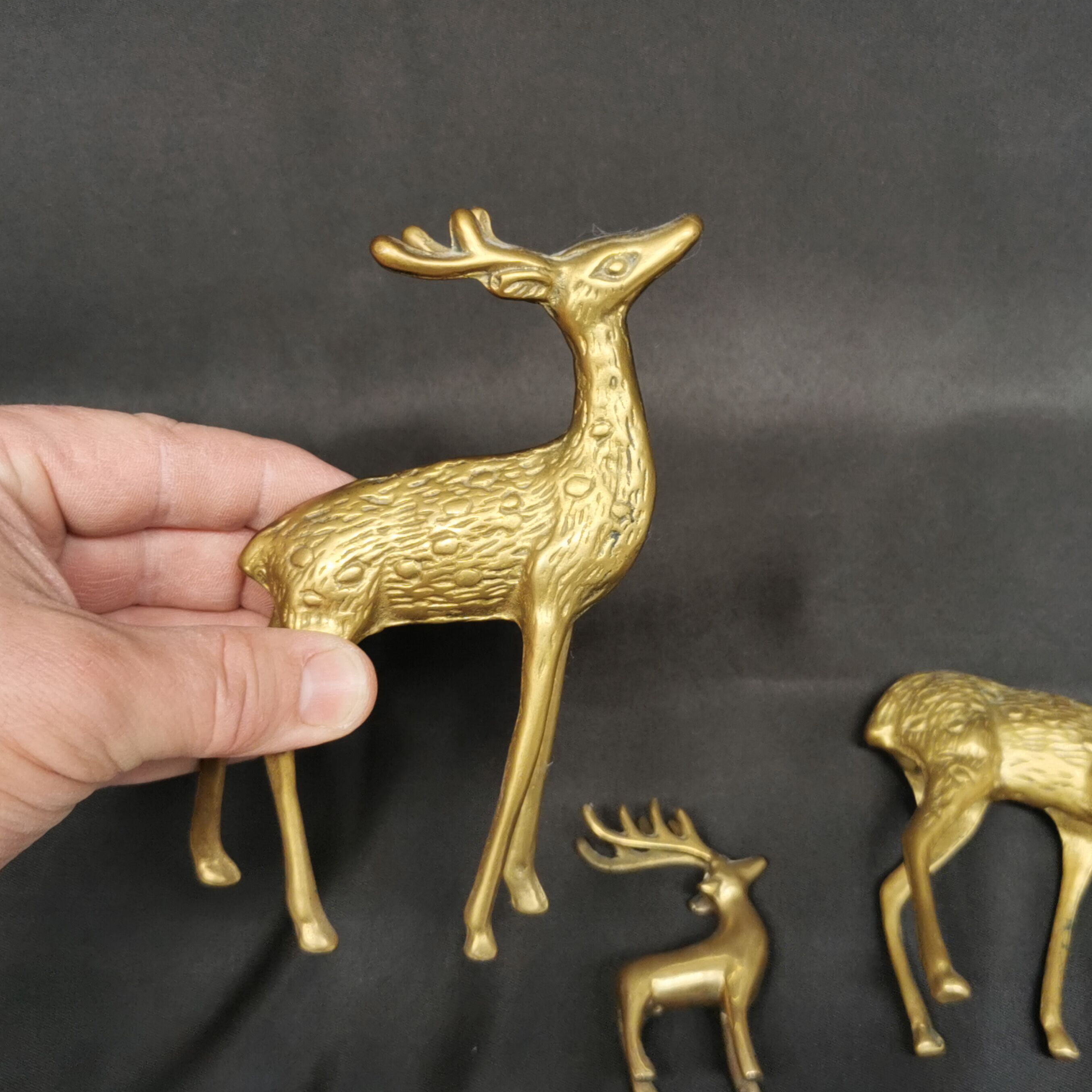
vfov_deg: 34.0
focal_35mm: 50
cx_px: 626
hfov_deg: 34.0
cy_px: 547
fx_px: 1785
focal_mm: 5.58
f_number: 1.8
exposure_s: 1/100
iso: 64
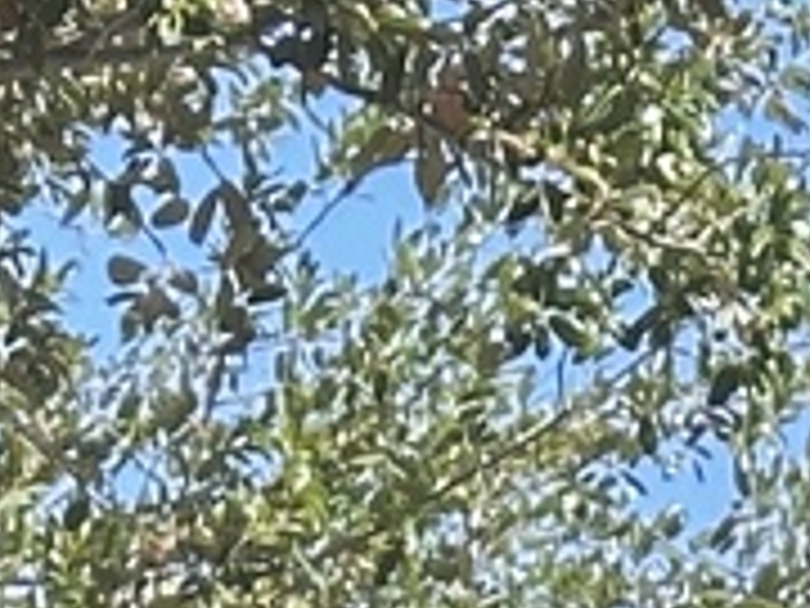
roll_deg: -1.3
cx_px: -1418
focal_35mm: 383
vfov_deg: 3.7
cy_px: 2337
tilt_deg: +3.1
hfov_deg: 5.0
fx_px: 8962
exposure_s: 1/574
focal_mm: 6.86
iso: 64
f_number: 1.78
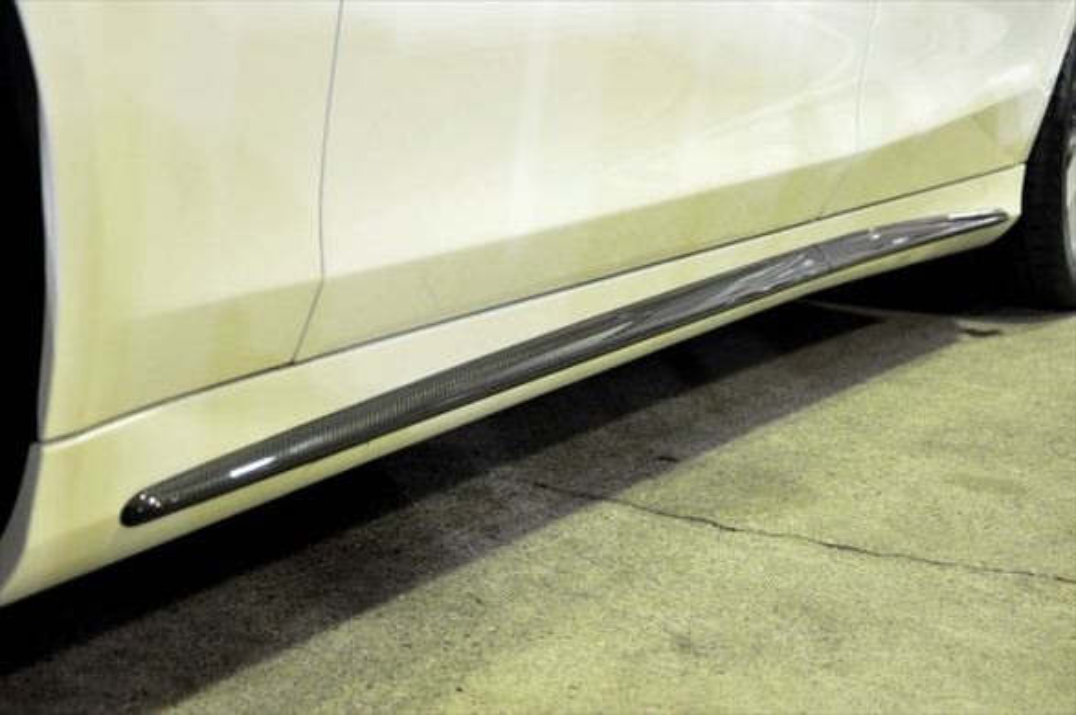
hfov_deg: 29.9
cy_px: 358
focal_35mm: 68
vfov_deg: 20.1
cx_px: 538
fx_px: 2015
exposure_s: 1/25
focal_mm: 45
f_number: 5.6
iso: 3200
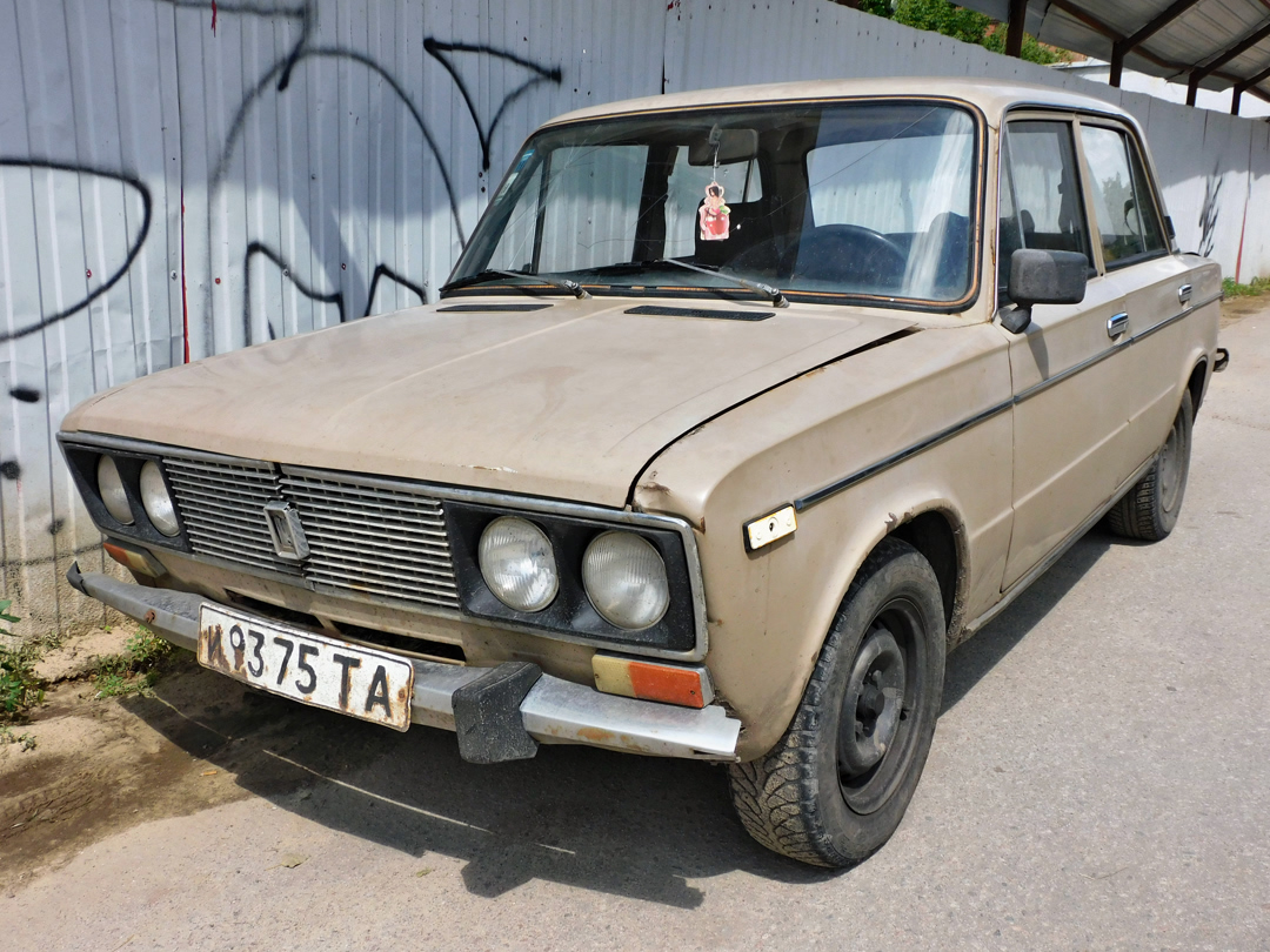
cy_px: 476
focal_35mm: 33
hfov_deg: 55.4
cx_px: 635
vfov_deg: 42.9
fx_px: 1211
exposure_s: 1/1250
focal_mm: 5.9
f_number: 3.6
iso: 125
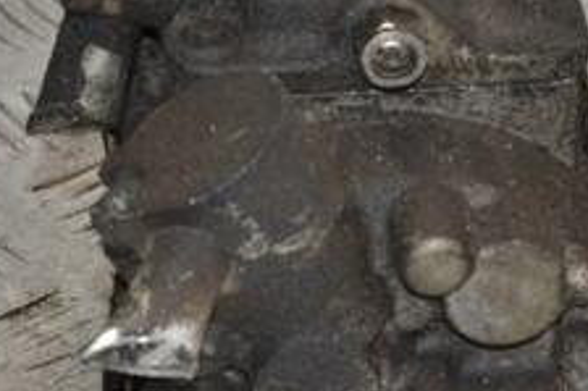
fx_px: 4586
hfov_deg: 7.3
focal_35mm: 281
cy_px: 226
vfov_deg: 4.9
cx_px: 291
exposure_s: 1/200
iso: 800
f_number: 8
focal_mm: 70
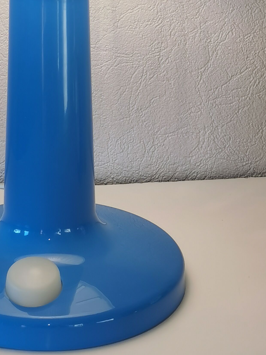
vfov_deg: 22.9
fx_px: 840
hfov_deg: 17.9
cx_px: 73
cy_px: 3
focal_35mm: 82
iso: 50
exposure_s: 1/101
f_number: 1.8
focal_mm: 5.58
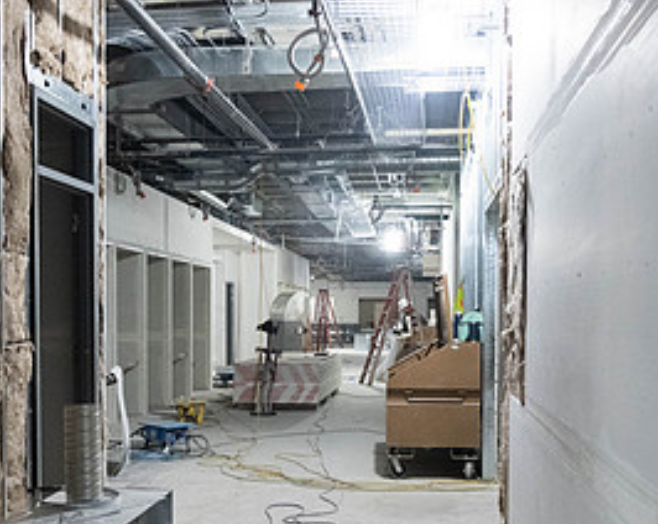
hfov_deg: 37.2
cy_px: 360
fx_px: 972
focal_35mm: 50
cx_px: 263
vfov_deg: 29.9
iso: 5000
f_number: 4
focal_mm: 24
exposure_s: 1/250
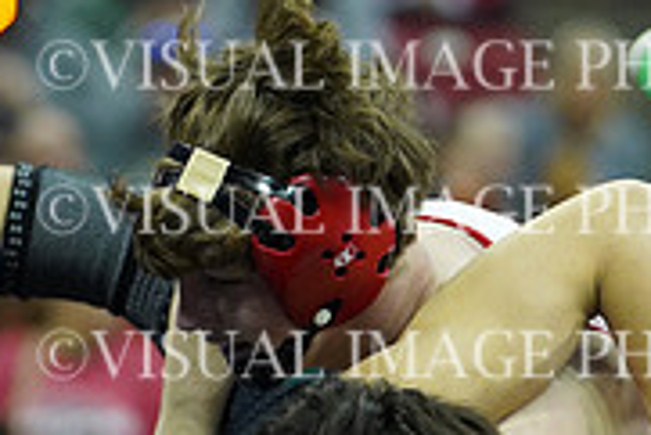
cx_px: 557
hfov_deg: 4.3
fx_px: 8687
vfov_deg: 2.9
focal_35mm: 480
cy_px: 282
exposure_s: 1/1250
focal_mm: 150
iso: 6400
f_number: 2.8
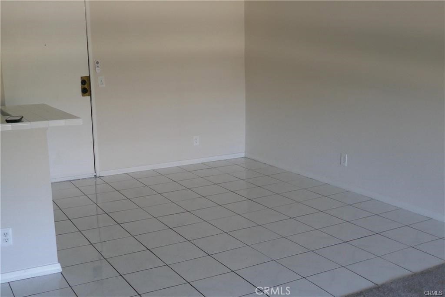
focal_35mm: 41
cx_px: 222
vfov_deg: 32.6
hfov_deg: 47.4
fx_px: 507
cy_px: 148
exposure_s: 1/400
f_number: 3
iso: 1600
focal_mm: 10.2
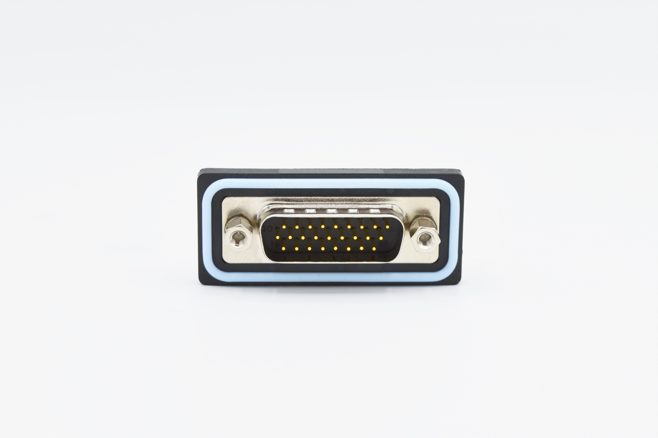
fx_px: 1096
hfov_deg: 33.4
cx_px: 329
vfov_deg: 22.6
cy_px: 219
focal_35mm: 60
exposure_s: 1/250
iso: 100
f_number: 8
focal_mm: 40
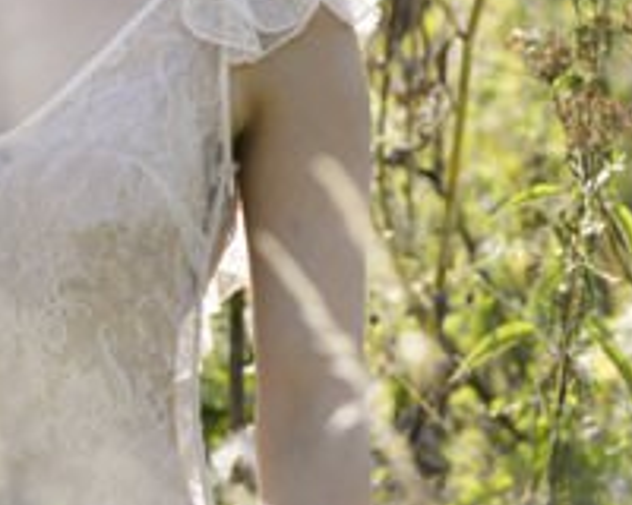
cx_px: 307
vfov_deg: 2.4
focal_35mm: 634
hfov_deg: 3.1
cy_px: -298
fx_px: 11859
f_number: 2.8
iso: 160
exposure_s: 1/800
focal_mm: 150
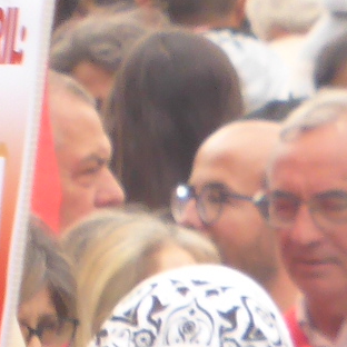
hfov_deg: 0.9
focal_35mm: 1990
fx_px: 22569
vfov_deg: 0.9
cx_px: 587
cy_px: 201
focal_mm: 44.4
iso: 100
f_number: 5.7
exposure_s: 1/80
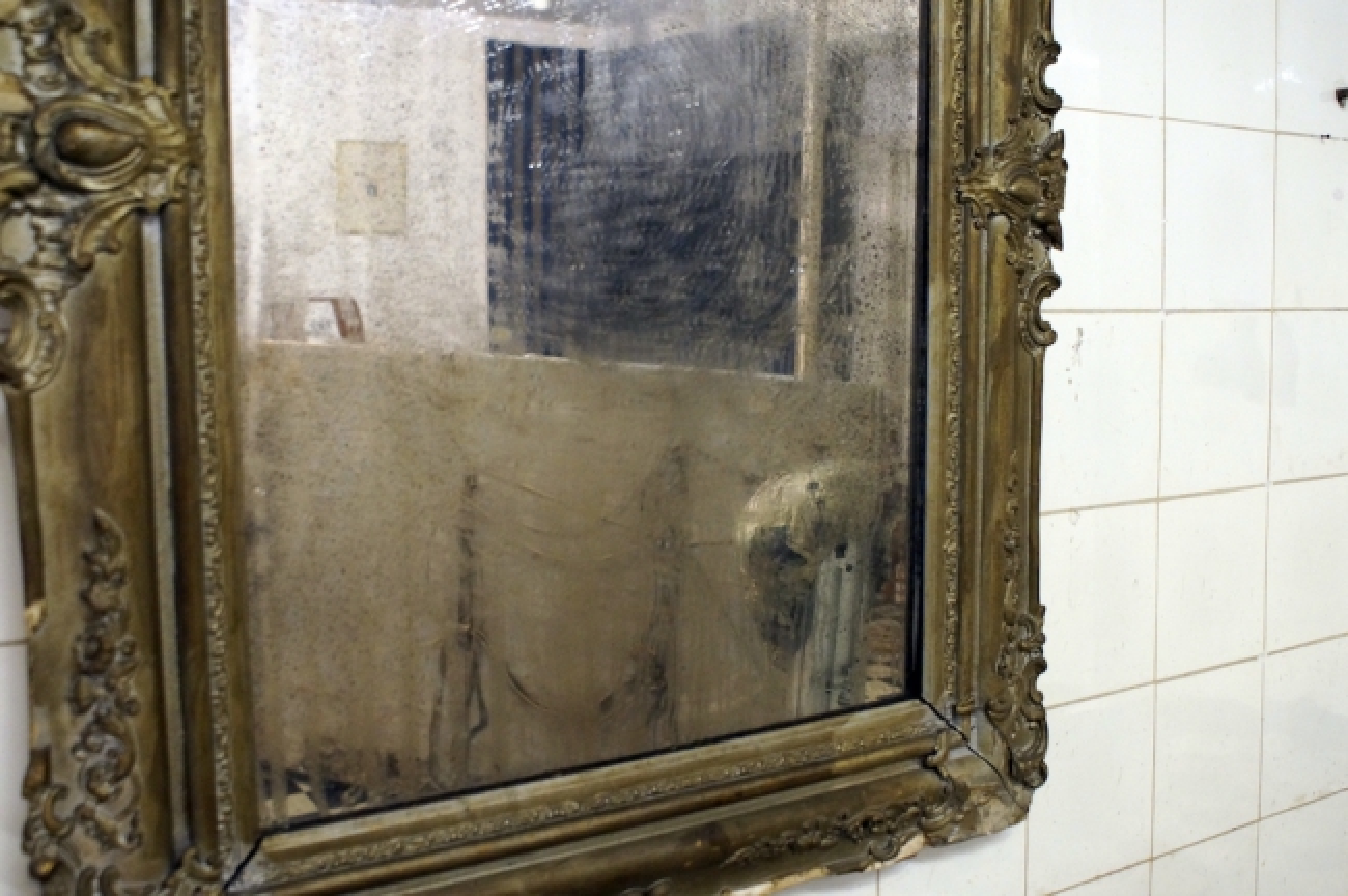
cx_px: 674
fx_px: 1347
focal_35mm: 36
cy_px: 448
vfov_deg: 36.8
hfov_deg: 53.2
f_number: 4.5
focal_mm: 24
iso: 1600
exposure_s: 1/60
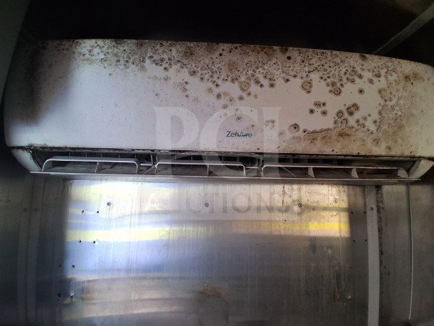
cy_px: 163
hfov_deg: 91.0
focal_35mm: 17
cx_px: 217
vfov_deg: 74.8
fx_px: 213
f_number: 2.2
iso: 160
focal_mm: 1.4
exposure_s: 1/120
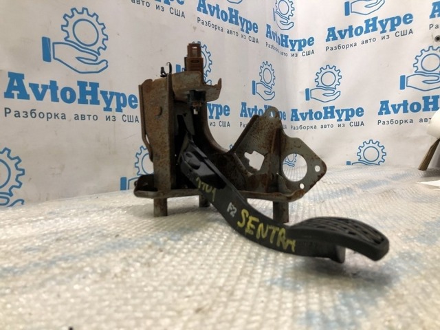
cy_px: 165
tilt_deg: -2.9
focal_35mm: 28
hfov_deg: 63.4
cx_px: 220
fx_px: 356
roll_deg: +2.7
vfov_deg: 49.7
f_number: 1.8
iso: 25
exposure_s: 1/33
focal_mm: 4
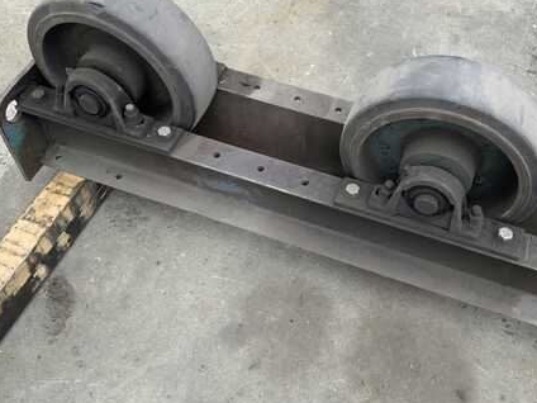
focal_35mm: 41
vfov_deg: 35.1
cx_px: 314
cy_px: 177
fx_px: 636
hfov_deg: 45.6
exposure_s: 1/378
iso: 16
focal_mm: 3
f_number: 1.8
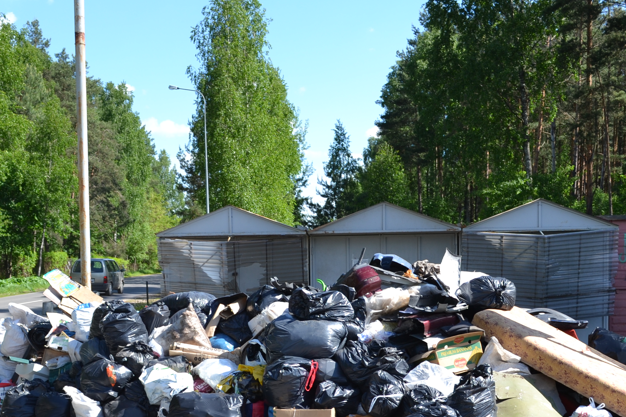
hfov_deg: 36.2
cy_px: 332
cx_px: 289
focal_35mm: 55
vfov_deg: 24.2
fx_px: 956
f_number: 6.3
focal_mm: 22
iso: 100
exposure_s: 1/160
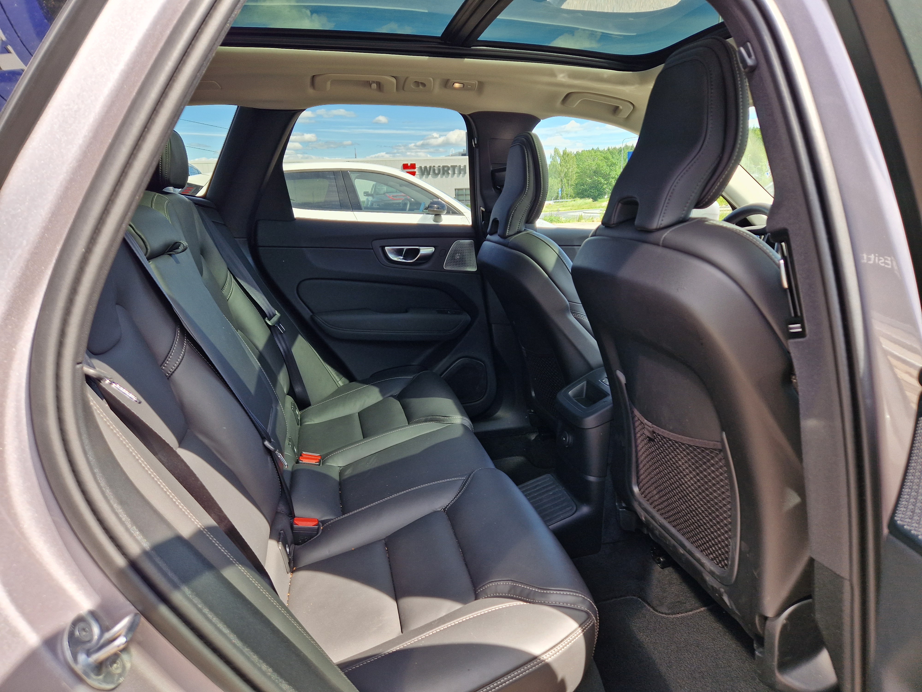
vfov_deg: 58.9
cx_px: 461
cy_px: 346
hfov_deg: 73.9
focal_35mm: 23
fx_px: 613
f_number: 1.8
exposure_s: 1/180
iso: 50
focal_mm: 5.4
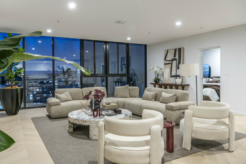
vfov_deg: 43.6
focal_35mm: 30
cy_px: 82
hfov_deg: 61.9
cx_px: 123
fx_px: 205
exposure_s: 2
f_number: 7.1
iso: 125
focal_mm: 30
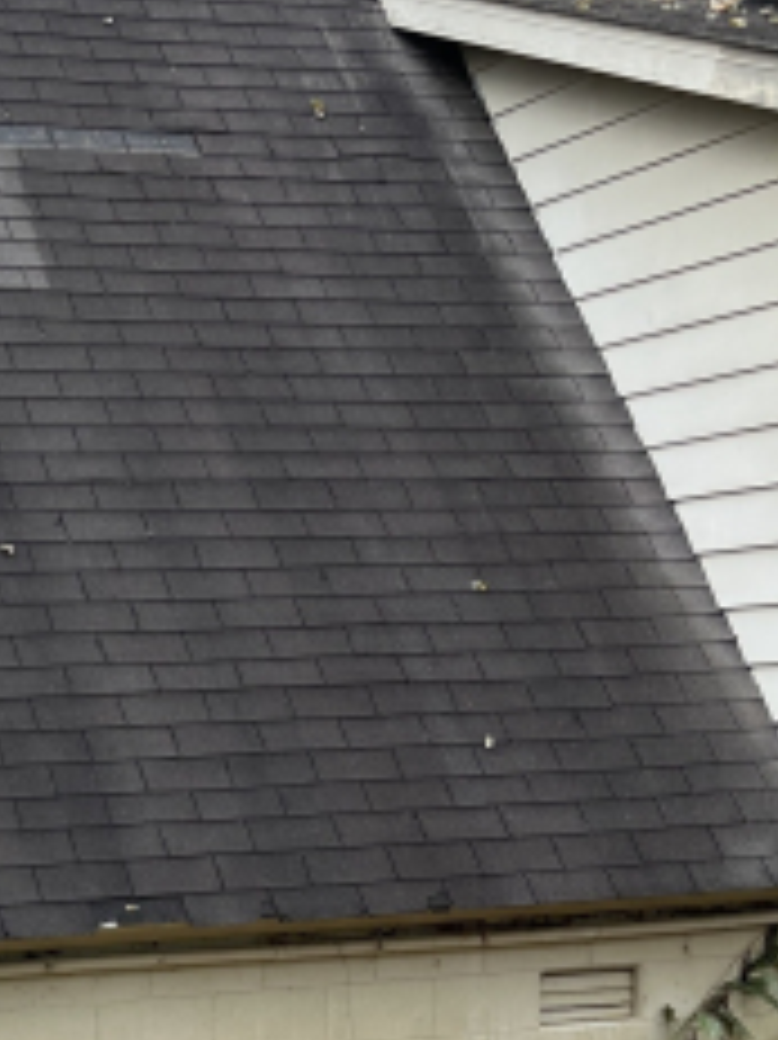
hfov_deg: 18.4
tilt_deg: -6.3
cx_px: -202
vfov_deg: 25.0
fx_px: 2250
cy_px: 988
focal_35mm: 75
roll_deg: +2.9
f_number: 1.6
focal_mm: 5.1
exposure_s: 1/390
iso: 50
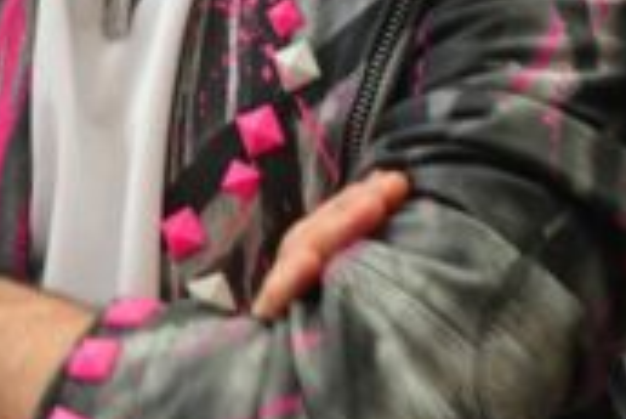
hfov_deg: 13.0
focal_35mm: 154
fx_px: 2684
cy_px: -168
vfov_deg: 8.7
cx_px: 724
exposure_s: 1/160
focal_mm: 23
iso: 320
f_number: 4
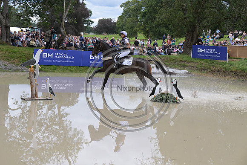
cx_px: 124
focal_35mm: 70
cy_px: 82
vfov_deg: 19.5
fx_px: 480
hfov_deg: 28.8
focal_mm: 70
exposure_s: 1/1250
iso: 900
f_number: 5.6
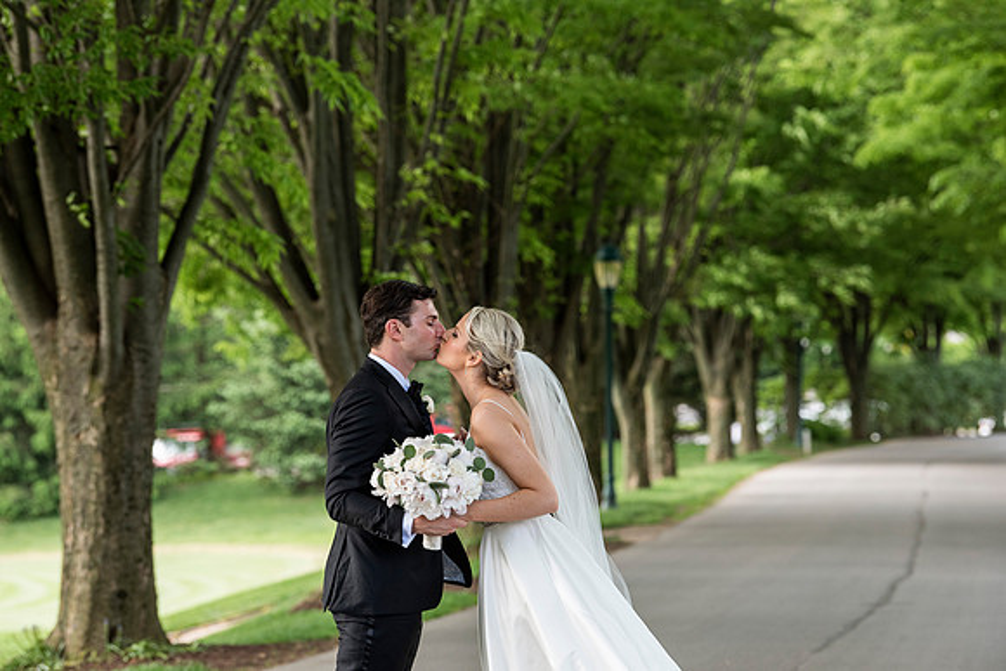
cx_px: 503
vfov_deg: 9.5
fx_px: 4053
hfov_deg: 14.2
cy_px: 336
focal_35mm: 145
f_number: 5
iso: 800
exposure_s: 1/400
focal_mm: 145
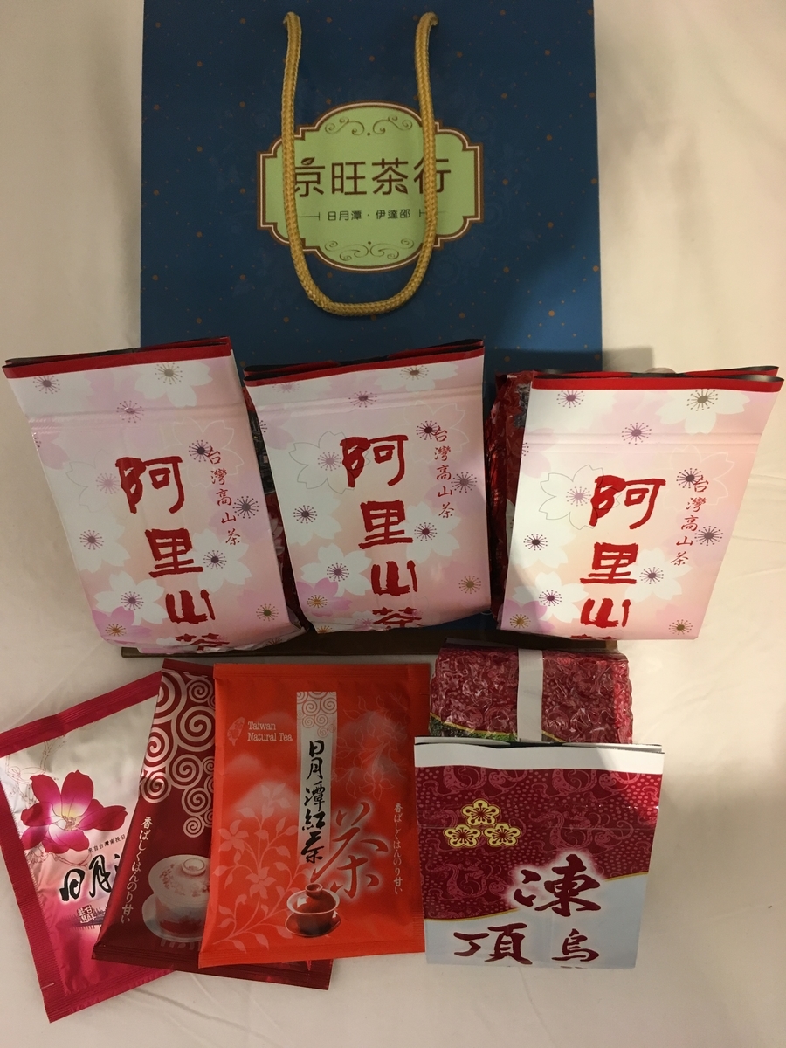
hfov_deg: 48.2
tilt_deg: -72.8
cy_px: 524
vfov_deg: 61.7
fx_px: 878
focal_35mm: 29
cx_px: 393
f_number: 2.2
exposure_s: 1/30
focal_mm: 4.15
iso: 100
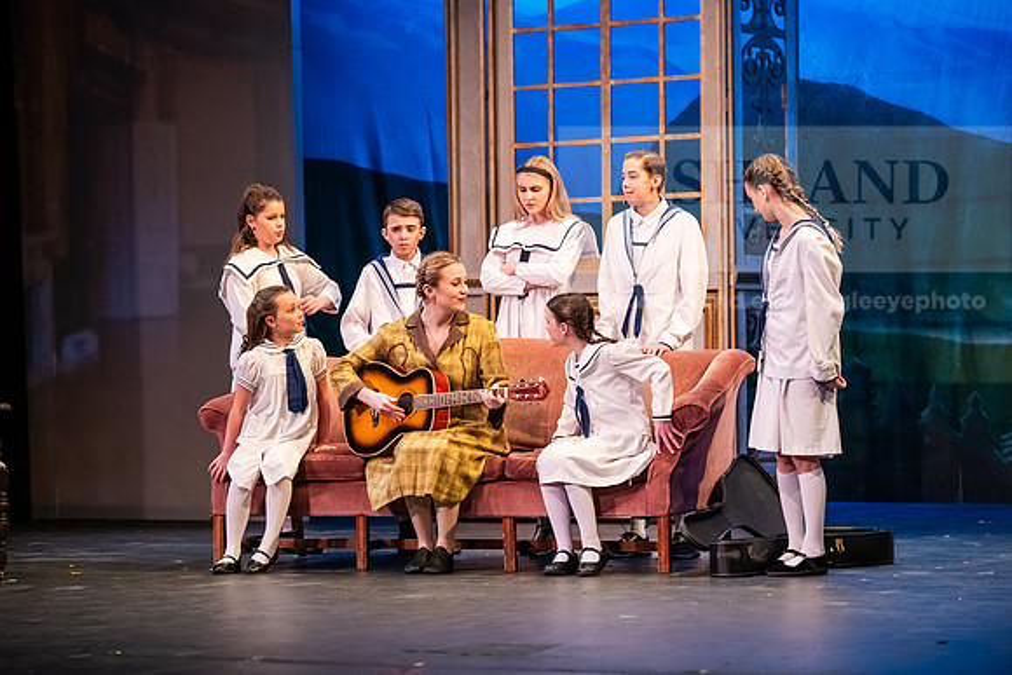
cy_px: 338
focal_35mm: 116
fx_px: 3261
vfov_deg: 11.8
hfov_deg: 17.6
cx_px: 506
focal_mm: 116
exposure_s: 1/200
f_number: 3.2
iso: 3200
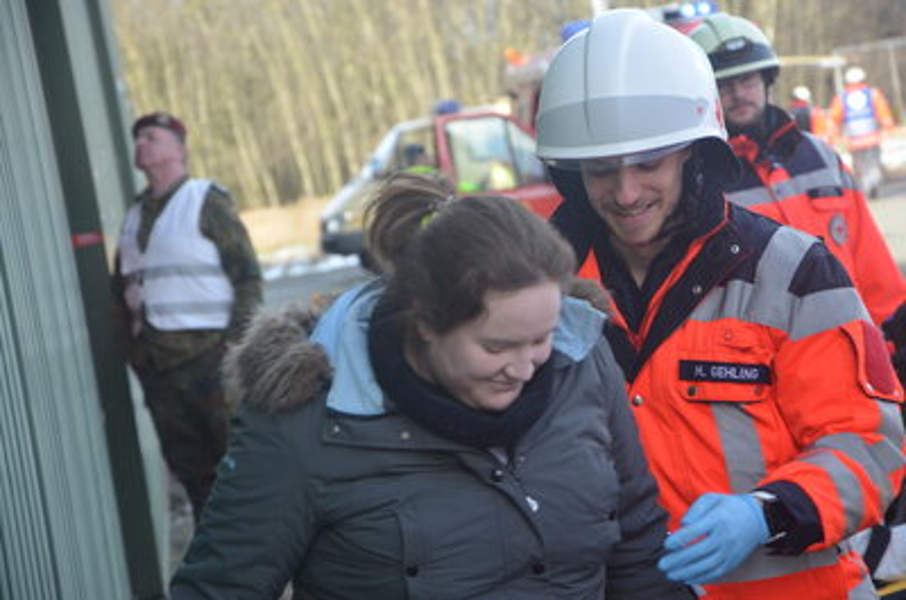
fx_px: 3466
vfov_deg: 9.9
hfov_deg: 14.9
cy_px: 300
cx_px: 453
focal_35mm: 138
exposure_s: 1/200
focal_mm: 92
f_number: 6.3
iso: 200
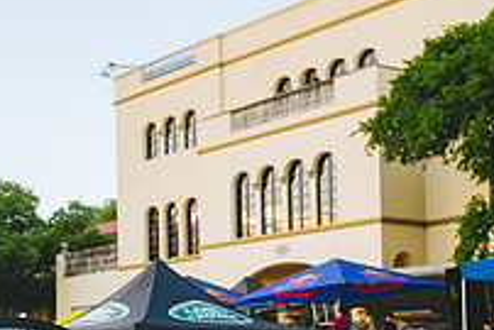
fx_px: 947
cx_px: -139
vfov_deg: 19.0
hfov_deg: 25.4
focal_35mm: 69
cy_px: 356
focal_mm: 24
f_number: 3.5
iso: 180
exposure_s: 1/160
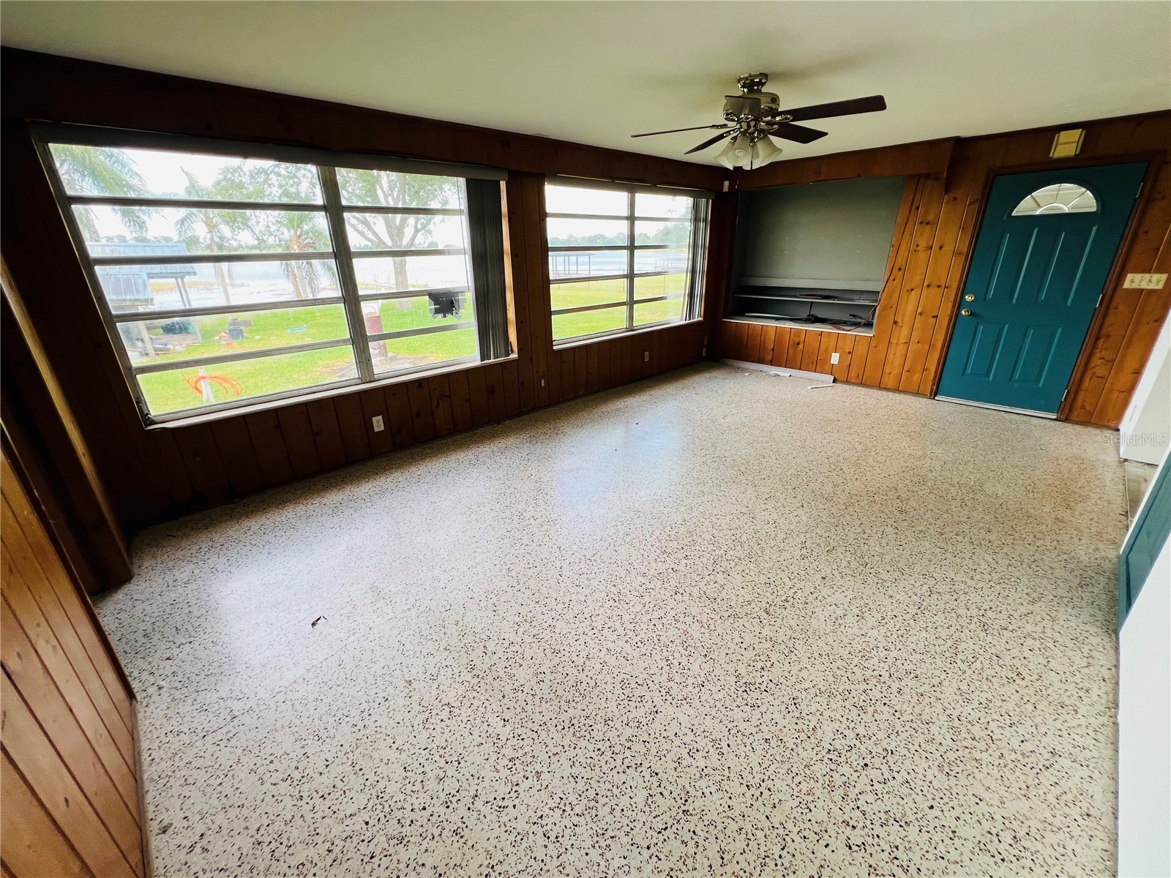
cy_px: 439
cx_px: 586
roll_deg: +1.1
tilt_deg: -23.4
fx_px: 440
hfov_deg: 106.2
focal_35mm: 13
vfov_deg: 89.9
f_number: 1.8
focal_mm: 1.57
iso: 40
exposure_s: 1/99
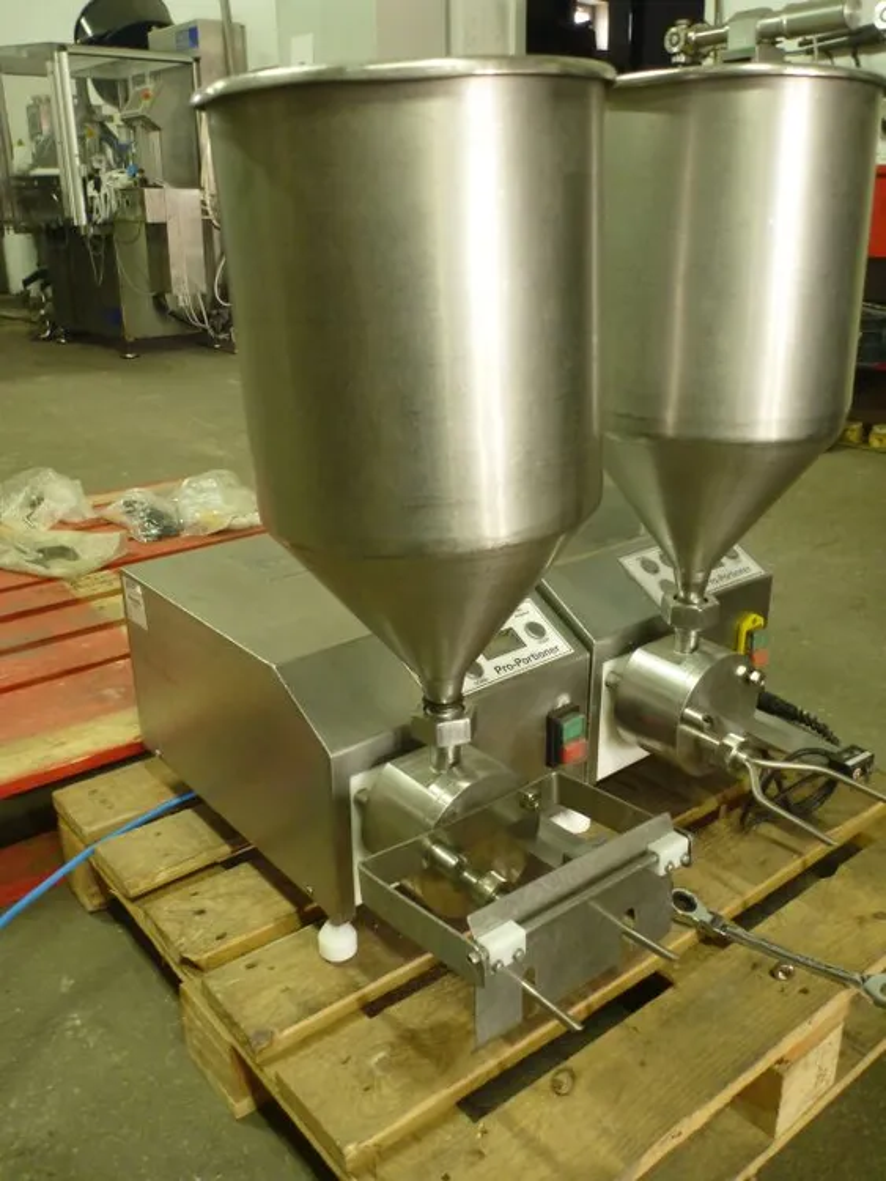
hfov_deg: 48.3
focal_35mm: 29
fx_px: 989
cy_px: 590
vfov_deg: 61.6
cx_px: 443
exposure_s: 1/5
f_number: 3.4
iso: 400
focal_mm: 5.2
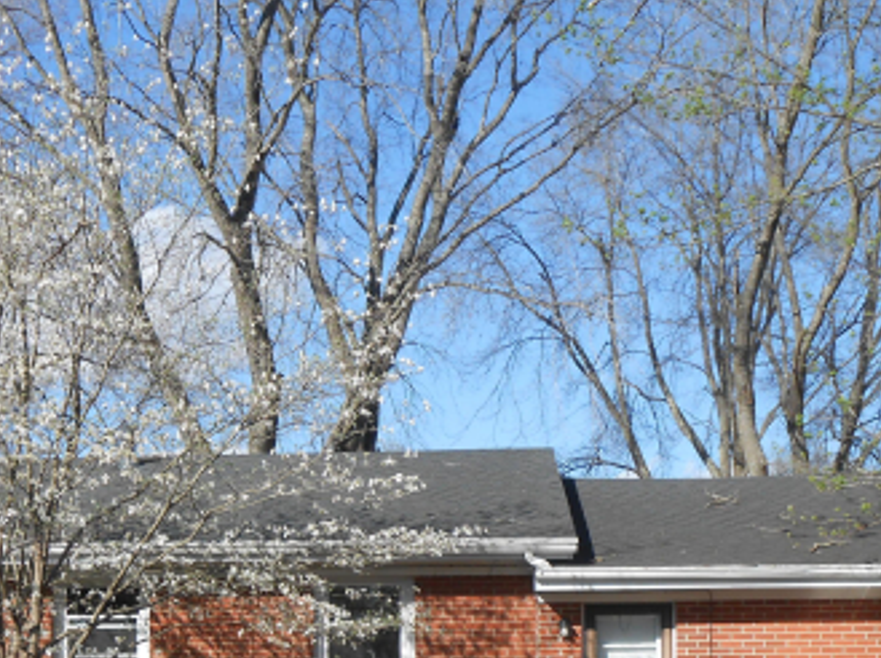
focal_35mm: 69
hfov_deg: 27.9
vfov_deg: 20.6
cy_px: 655
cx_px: 240
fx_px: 1754
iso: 80
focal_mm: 6
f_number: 3.9
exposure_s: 1/500
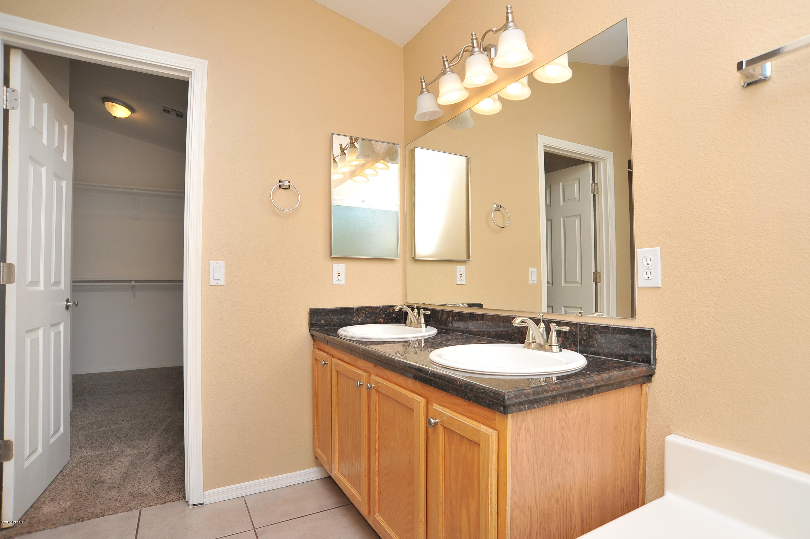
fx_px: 405
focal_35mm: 18
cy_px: 270
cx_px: 405
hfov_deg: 90.0
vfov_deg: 67.3
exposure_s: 1/160
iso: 320
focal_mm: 18
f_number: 7.1
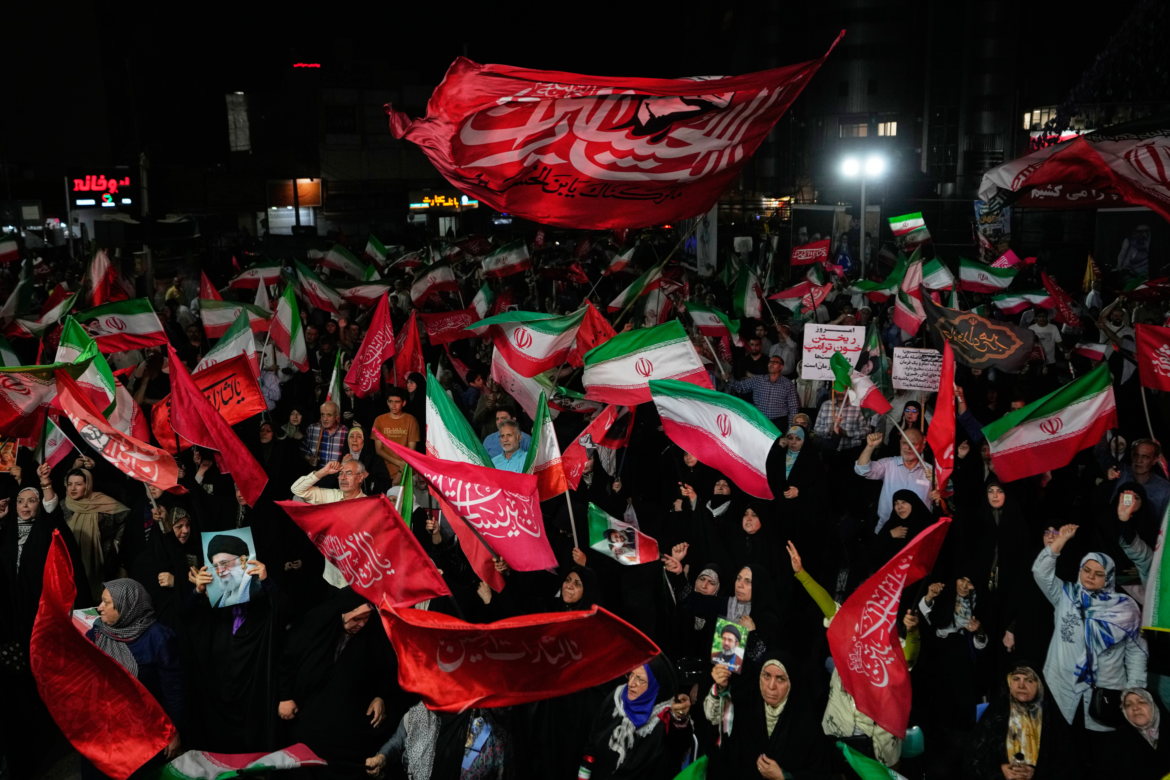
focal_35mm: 35
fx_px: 1137
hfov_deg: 54.4
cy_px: 390
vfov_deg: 37.9
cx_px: 585
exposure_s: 1/800
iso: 2000
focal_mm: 35
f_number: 3.2
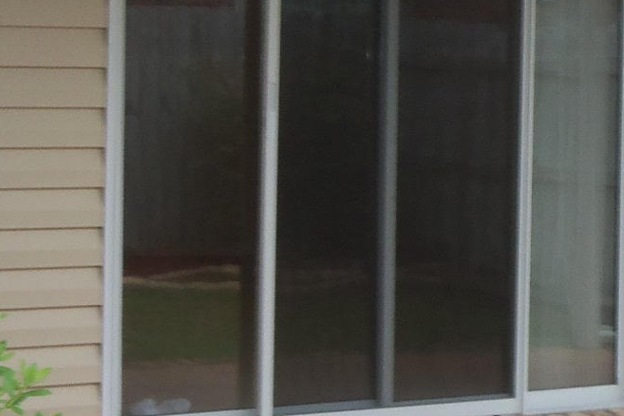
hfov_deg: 16.7
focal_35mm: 120
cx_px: 644
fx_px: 2080
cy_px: 52
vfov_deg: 11.4
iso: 80
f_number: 3.6
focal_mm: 6.7
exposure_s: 1/30
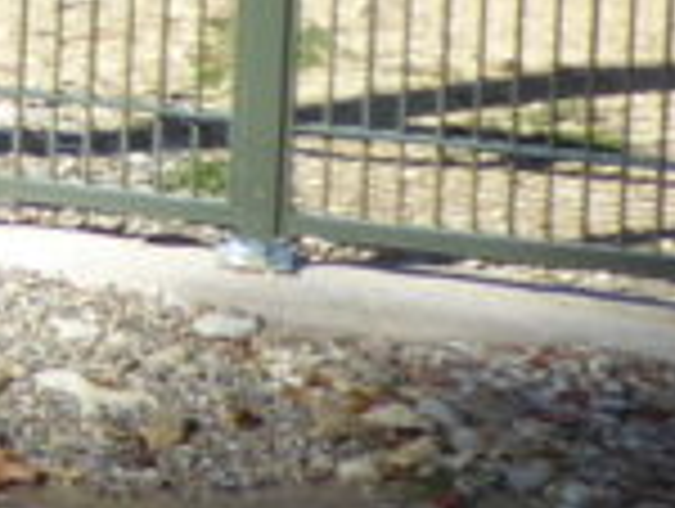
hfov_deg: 6.8
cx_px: -1611
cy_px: -809
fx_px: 4922
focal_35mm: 252
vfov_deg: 5.7
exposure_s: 1/320
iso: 80
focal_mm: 6.7
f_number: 3.7
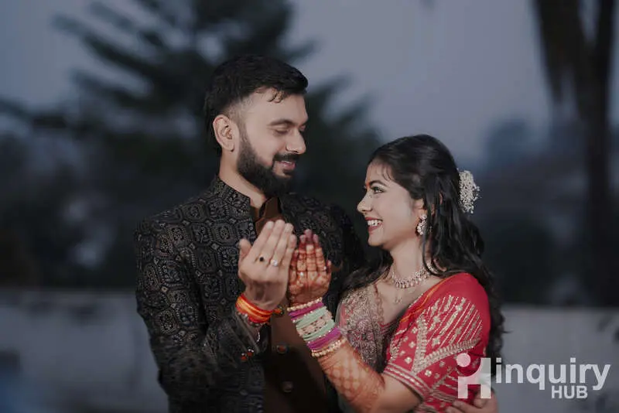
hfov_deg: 23.9
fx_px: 1462
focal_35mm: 85
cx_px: 310
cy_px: 206
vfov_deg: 16.1
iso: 320
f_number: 1.8
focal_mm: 85
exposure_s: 1/160
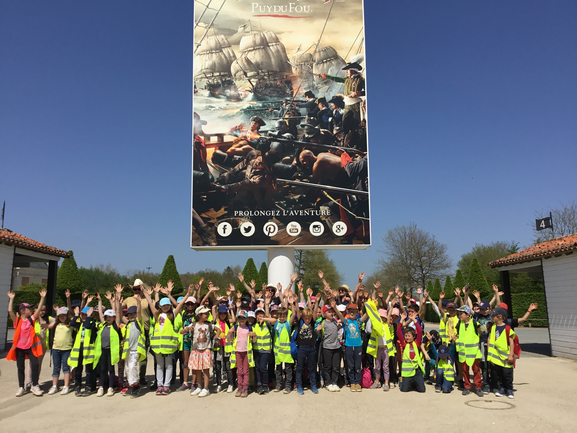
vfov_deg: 45.4
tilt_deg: +9.4
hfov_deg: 58.4
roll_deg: +1.0
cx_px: 288
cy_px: 216
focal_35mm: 31
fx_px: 517
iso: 25
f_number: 2.4
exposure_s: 1/2331
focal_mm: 3.3
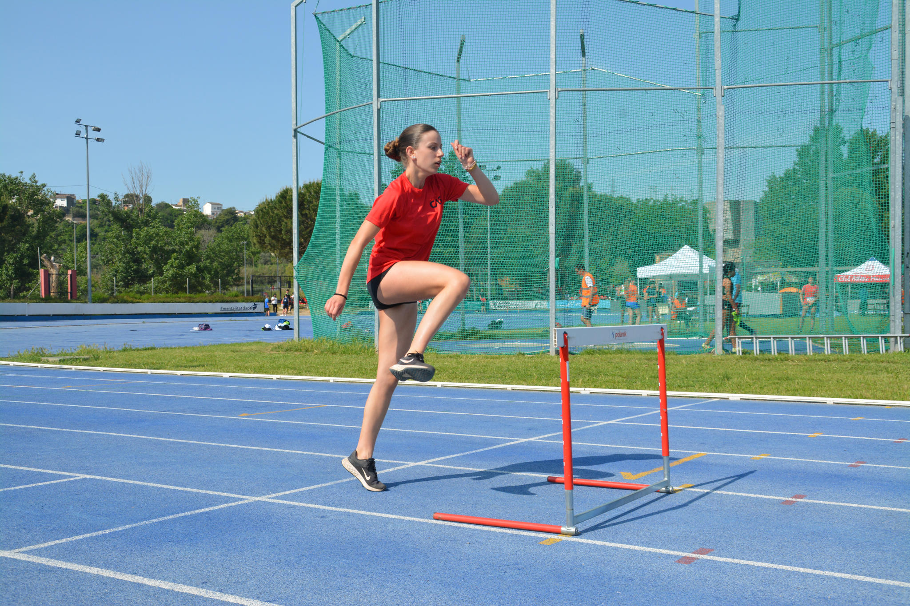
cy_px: 303
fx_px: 1062
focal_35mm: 42
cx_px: 455
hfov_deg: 46.4
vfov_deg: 31.9
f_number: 6.3
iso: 400
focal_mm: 28
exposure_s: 1/1600
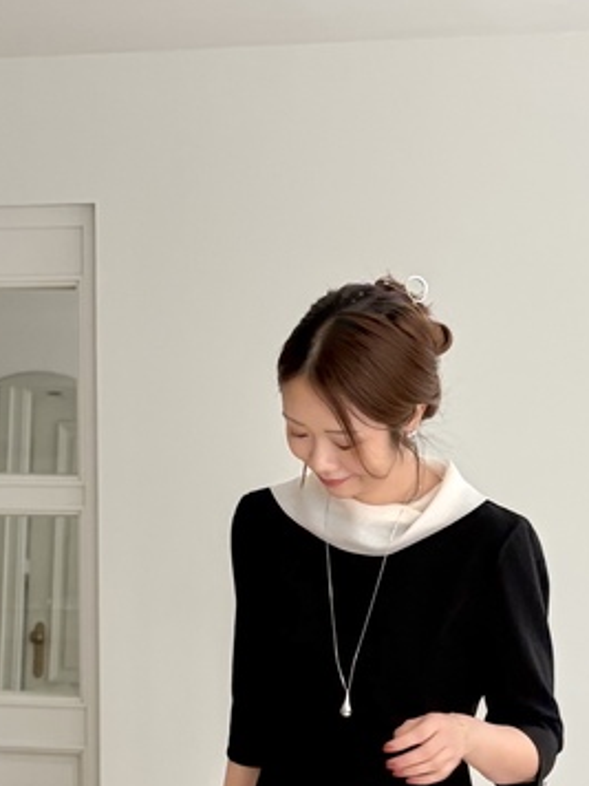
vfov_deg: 25.6
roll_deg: -0.8
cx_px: 194
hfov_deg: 20.1
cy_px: 740
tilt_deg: -7.6
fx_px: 1656
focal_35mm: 73
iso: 125
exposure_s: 1/78
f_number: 1.6
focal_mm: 5.96
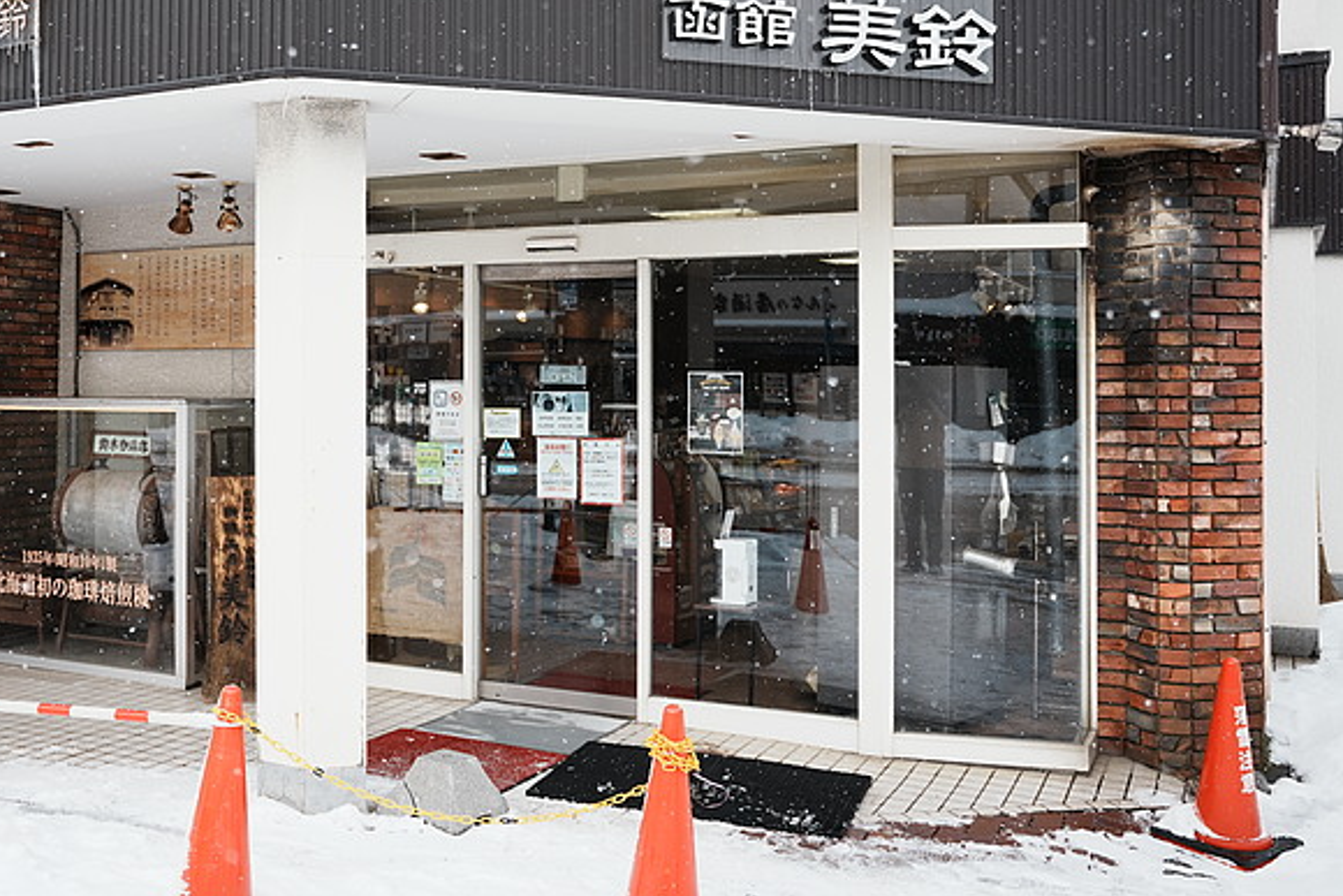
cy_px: 352
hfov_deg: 48.6
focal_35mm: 39
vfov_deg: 34.0
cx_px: 458
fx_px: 1460
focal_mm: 29.1
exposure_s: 1/2000
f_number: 2.8
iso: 250
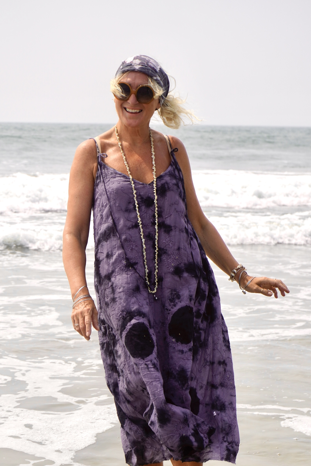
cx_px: 156
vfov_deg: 26.7
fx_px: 985
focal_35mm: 76
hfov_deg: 17.9
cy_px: 236
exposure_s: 1/800
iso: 100
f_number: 5.6
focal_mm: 50
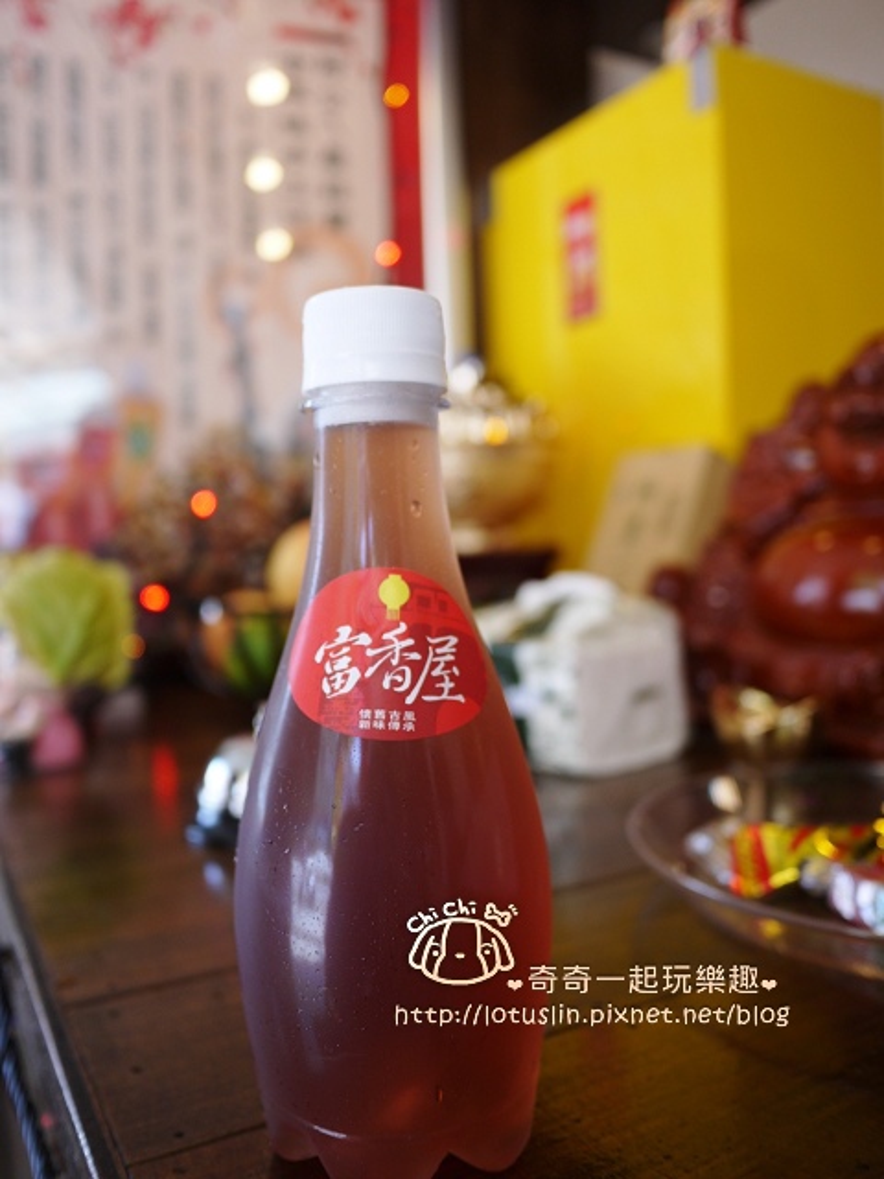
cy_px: 590
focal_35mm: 28
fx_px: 953
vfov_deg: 63.4
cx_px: 442
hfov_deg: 49.7
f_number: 2.5
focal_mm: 14
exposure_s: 1/100
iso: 100
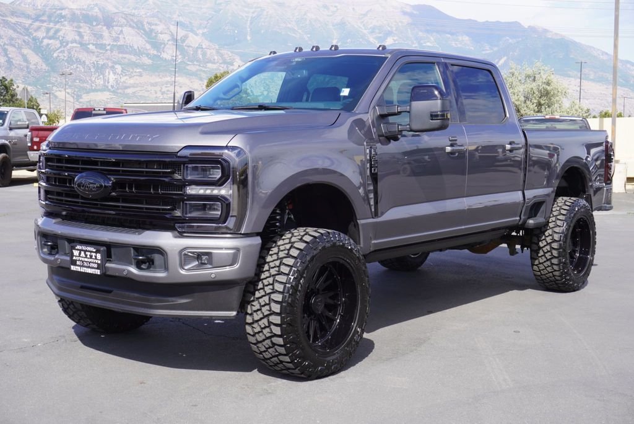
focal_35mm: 50
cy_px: 212
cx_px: 317
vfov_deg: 27.3
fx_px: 872
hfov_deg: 39.9
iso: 100
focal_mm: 33
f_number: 9
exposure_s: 1/100
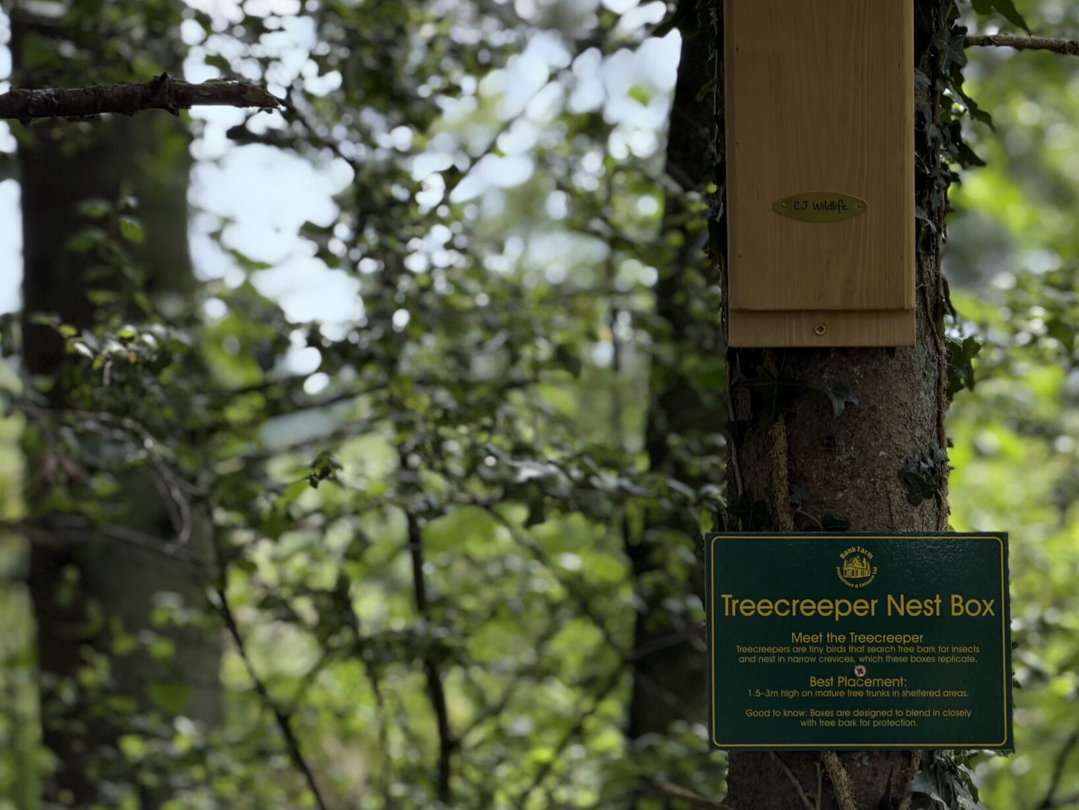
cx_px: 632
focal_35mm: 156
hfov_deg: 12.7
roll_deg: +0.4
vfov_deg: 9.5
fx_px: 4863
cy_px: 253
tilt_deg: +5.1
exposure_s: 1/128
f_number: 2.8
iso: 40
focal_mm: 16.89
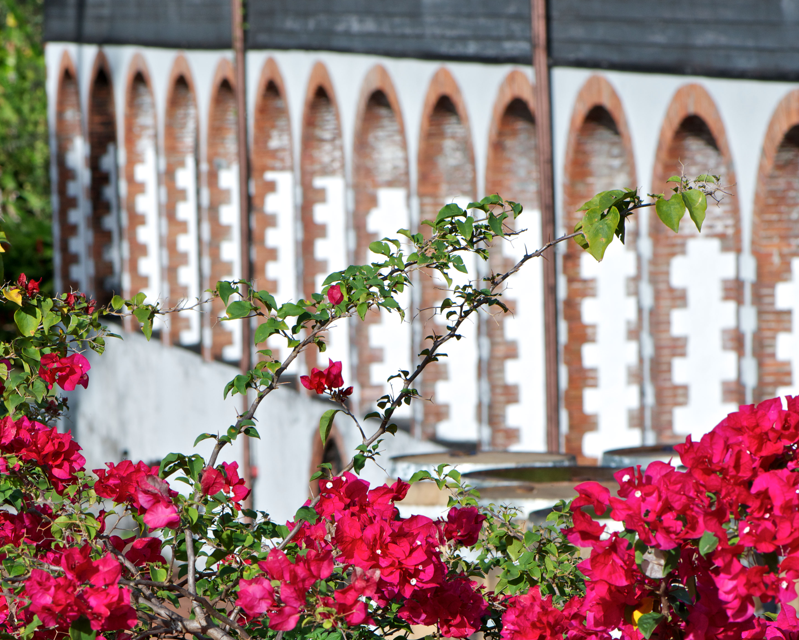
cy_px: 435
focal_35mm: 207
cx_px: 259
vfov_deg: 7.5
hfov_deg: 9.3
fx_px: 4895
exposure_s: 1/500
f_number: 11
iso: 320
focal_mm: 105
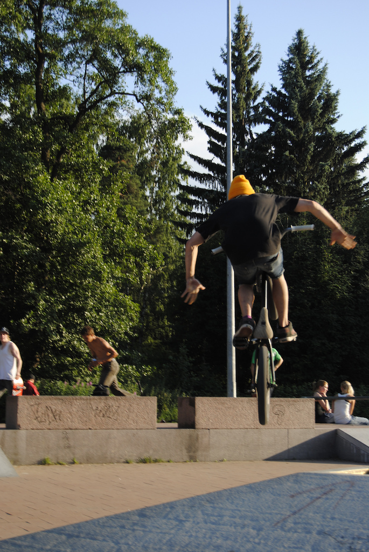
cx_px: 184
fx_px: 966
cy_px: 276
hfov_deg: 21.6
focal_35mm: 63
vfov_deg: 31.9
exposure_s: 1/160
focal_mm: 42
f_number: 6.3
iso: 100
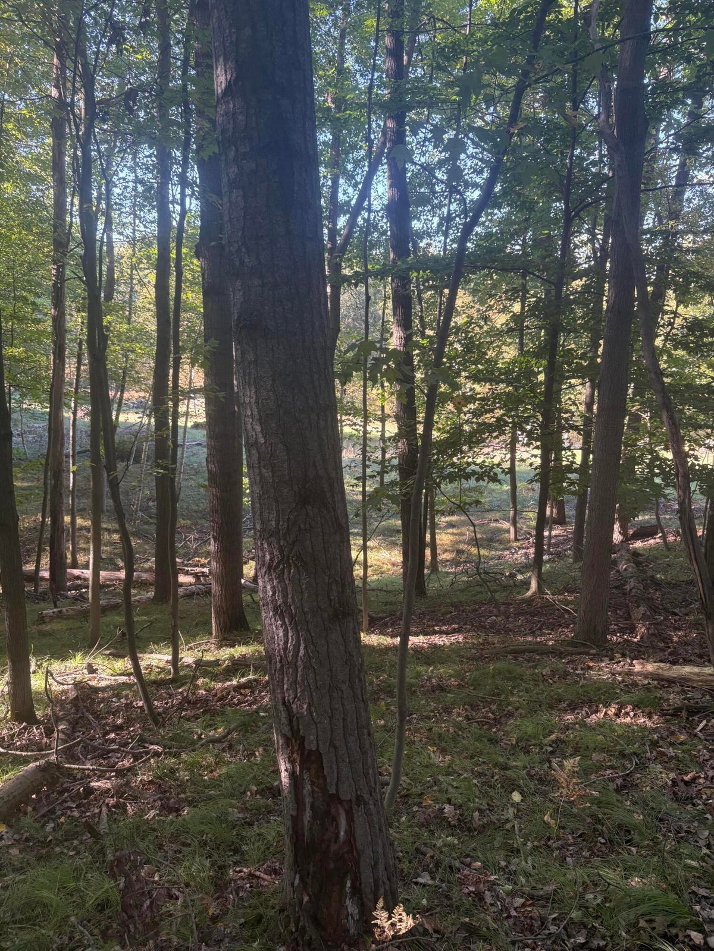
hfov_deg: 53.1
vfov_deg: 67.3
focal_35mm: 26
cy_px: 476
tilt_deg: -13.3
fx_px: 715
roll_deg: -0.5
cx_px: 357
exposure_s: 1/120
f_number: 1.6
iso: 125
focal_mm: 5.96
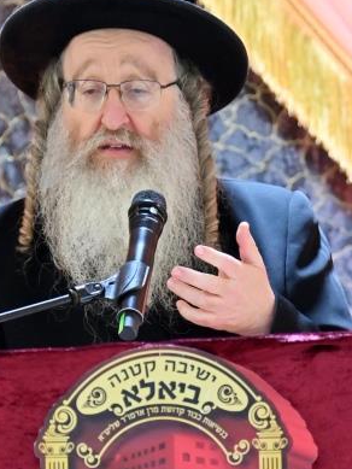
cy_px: 275
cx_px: 166
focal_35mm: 511
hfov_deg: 2.9
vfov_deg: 3.9
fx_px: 6924
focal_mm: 135
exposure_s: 1/250
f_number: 2.8
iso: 500
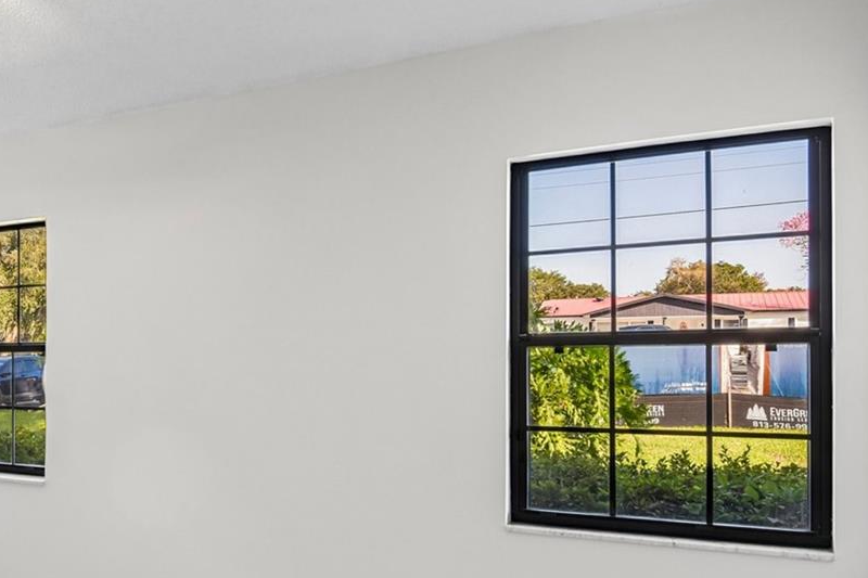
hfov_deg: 52.5
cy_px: 377
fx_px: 820
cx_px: 186
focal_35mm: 34
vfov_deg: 38.5
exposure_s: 1/20
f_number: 8
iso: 400
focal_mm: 17
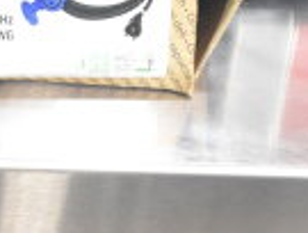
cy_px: 451
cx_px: 32
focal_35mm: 195
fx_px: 1740
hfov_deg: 10.1
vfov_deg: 7.4
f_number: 6.3
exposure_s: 1/160
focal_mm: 30
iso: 6400
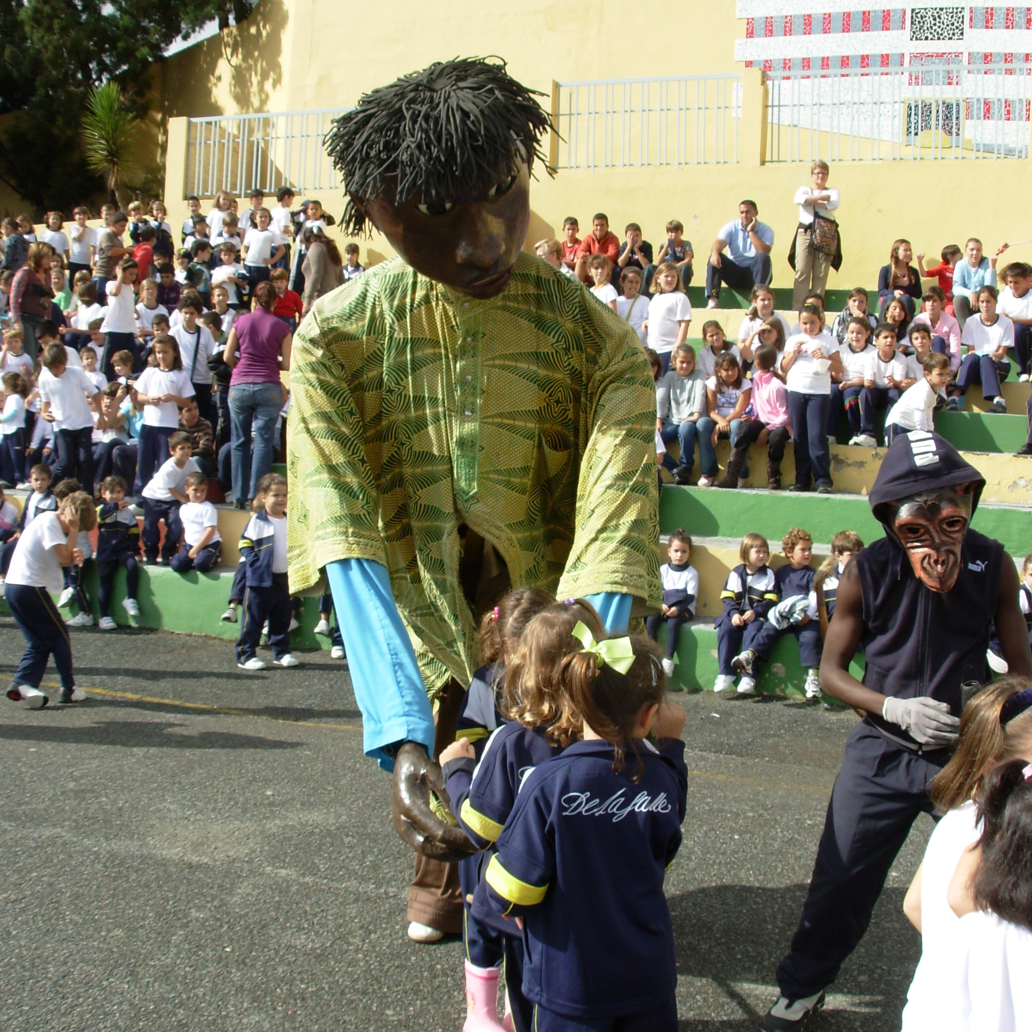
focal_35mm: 45
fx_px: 1518
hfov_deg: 37.6
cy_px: 565
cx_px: 518
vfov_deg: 37.5
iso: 50
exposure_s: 1/373
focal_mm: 6.3
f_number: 4.9
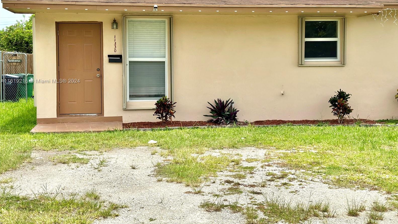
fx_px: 559
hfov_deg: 39.2
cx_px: 201
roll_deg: -0.1
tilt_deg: -2.0
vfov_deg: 22.6
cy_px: 81
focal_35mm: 53
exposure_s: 1/6211
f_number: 1.78
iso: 100
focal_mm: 6.86
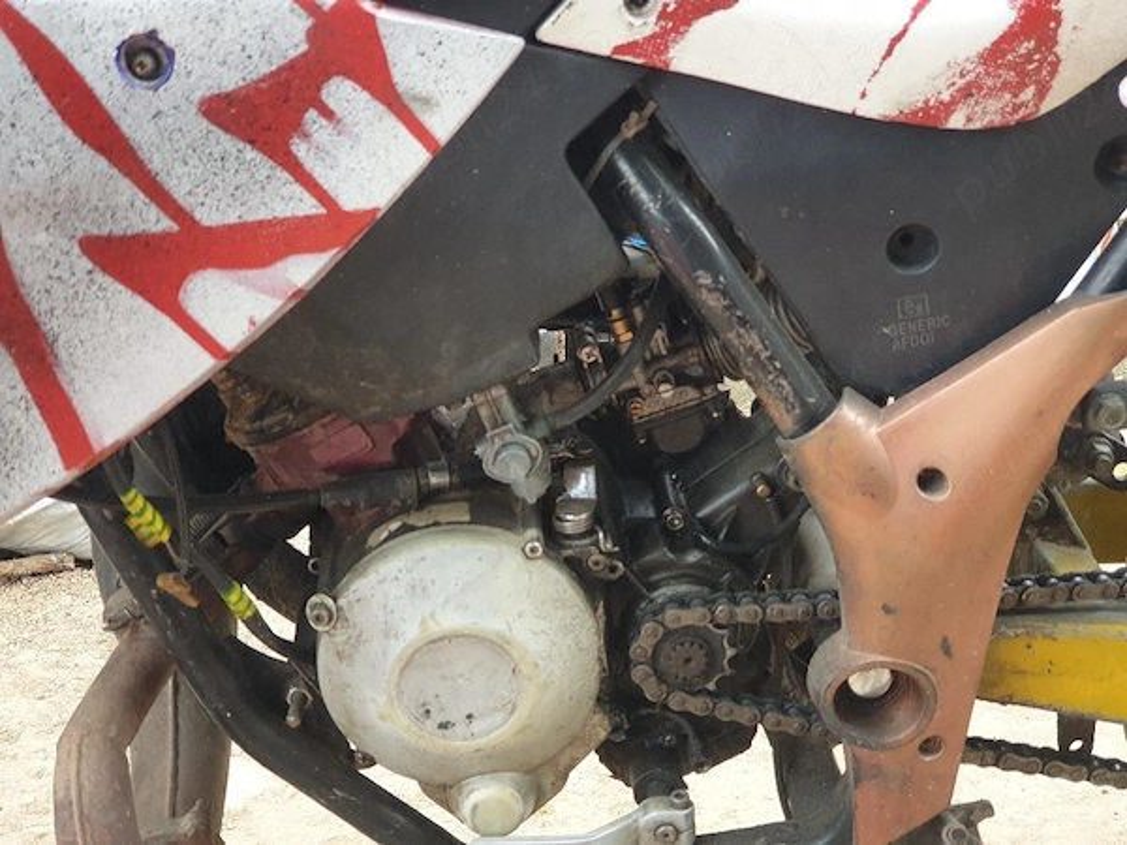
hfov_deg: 36.8
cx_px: 564
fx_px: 1693
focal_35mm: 52
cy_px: 422
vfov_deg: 28.0
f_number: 2.4
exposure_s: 1/33
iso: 100
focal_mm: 6
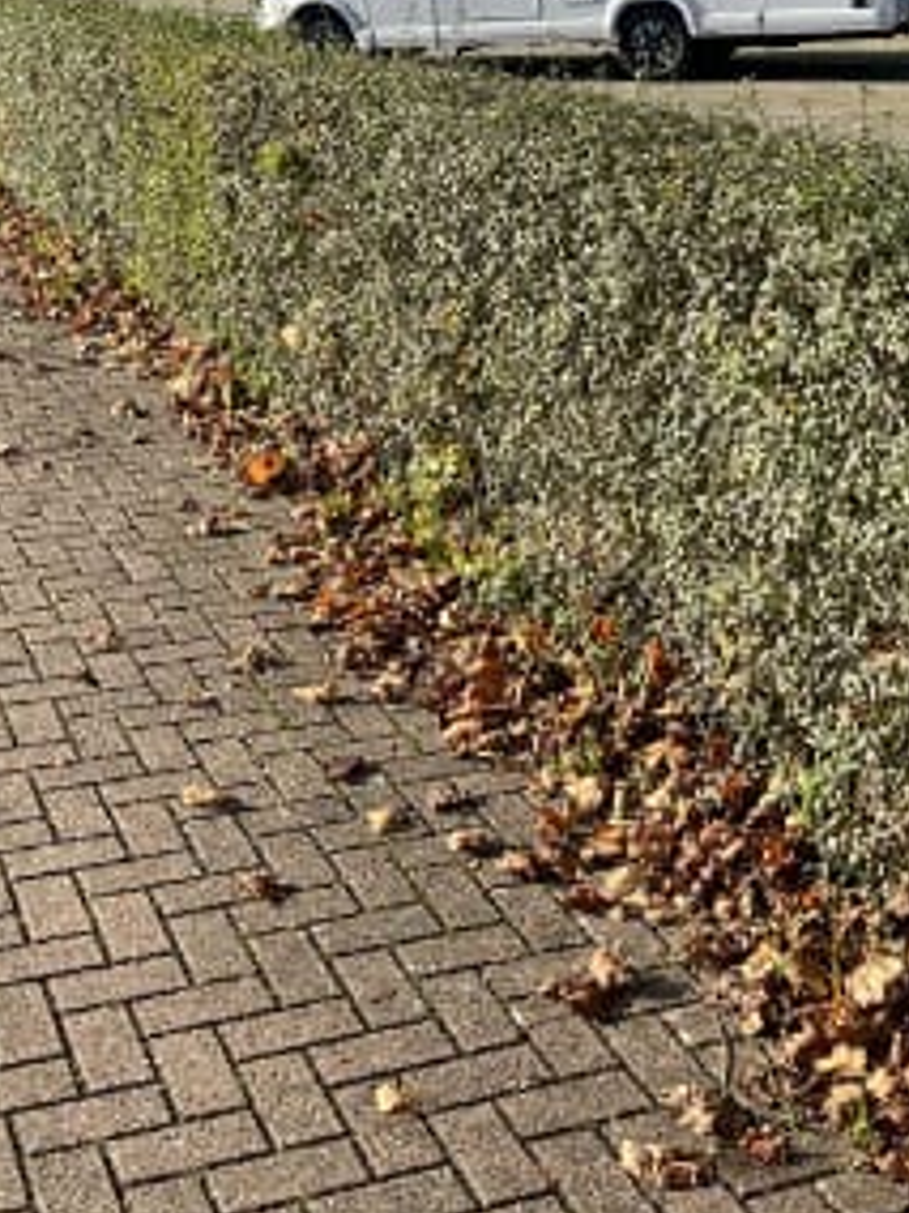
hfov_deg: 26.6
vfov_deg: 32.1
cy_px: -13
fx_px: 1926
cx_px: 461
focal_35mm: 55
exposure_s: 1/3413
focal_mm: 5.1
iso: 50
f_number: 1.6
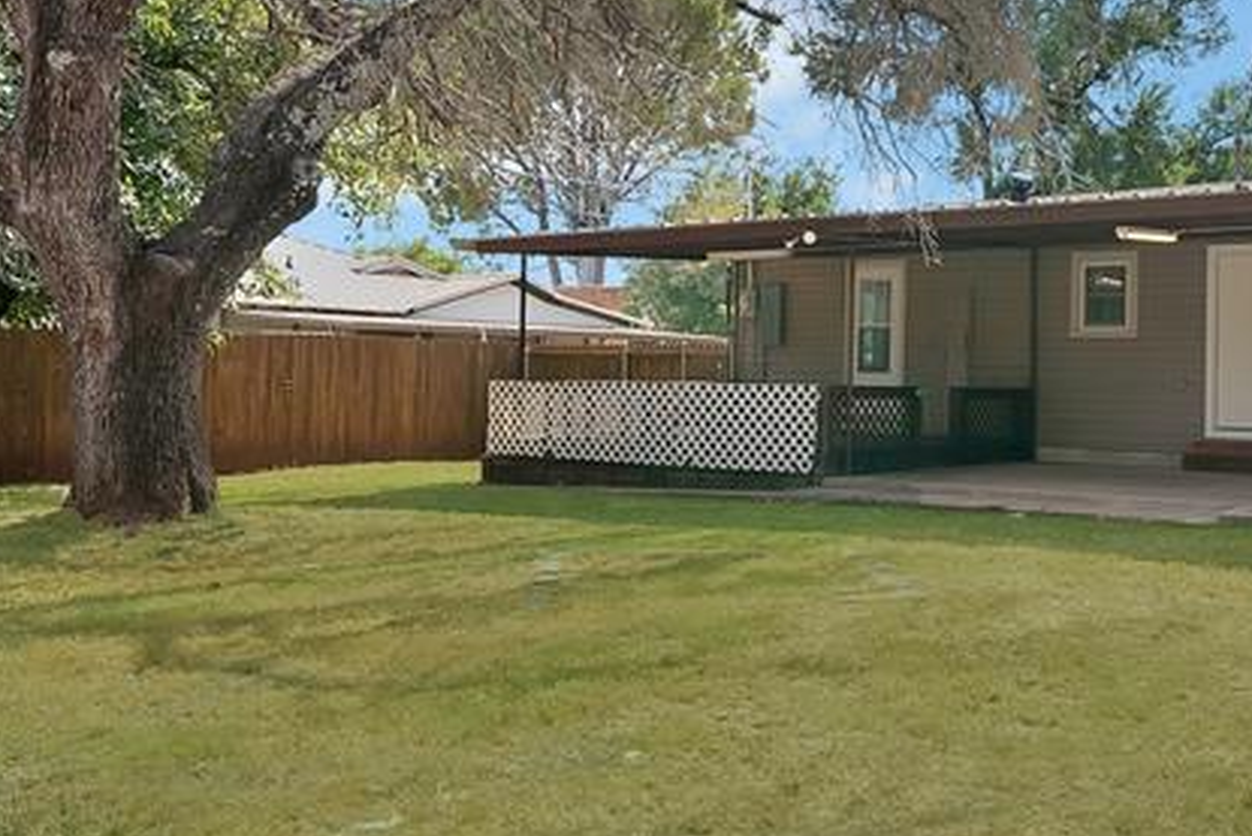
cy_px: 337
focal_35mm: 37
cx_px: 944
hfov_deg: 49.7
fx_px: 1287
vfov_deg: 35.8
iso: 640
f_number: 9
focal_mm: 15
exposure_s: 1/320
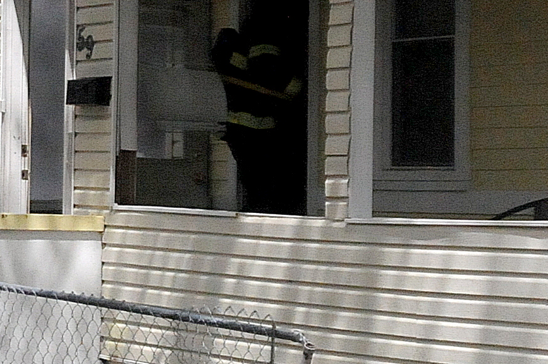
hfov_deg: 11.1
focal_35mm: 178
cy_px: -135
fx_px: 2706
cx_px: -305
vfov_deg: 7.6
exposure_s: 1/1250
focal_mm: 32
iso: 3200
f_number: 18
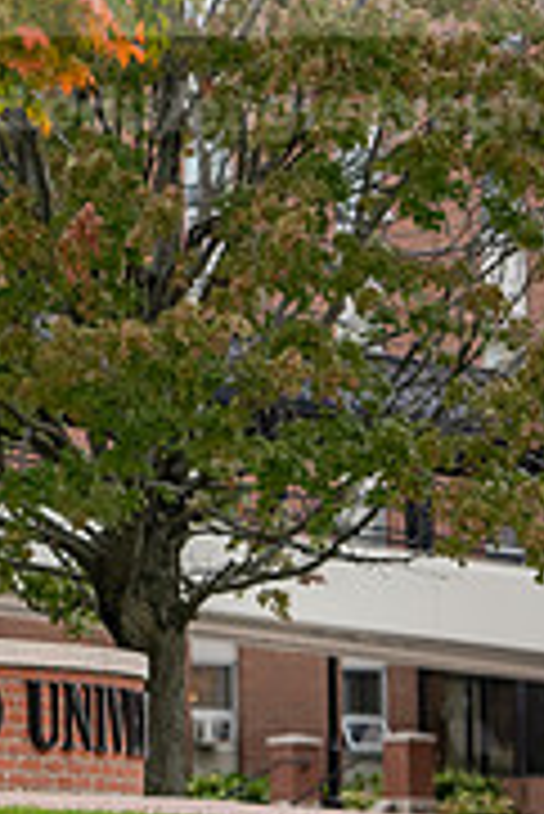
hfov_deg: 3.7
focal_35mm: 372
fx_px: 8415
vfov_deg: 5.5
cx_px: -589
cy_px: 205
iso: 320
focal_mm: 116
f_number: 3.5
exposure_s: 1/800
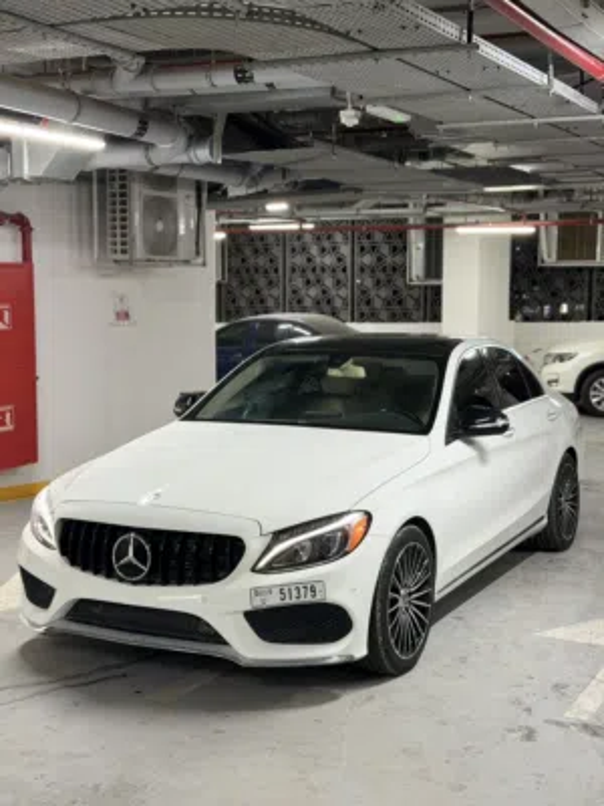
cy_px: 403
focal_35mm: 48
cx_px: 302
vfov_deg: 39.7
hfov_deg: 30.3
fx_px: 1117
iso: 200
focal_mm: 6.76
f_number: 1.78
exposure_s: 1/53
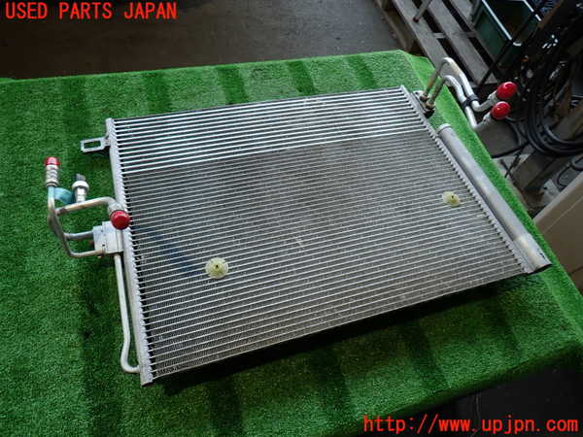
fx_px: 421
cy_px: 218
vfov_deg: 54.9
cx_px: 292
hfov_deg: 69.4
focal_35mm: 25
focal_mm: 4.5
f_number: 2
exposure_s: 1/60
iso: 160
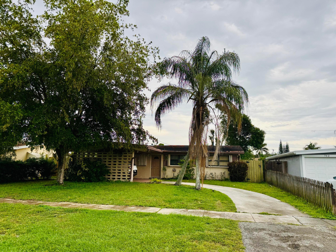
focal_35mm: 24
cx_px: 168
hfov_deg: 71.6
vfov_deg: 56.8
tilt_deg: +10.4
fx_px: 233
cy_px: 126
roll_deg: -1.2
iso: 80
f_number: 1.78
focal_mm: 6.76
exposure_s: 1/832
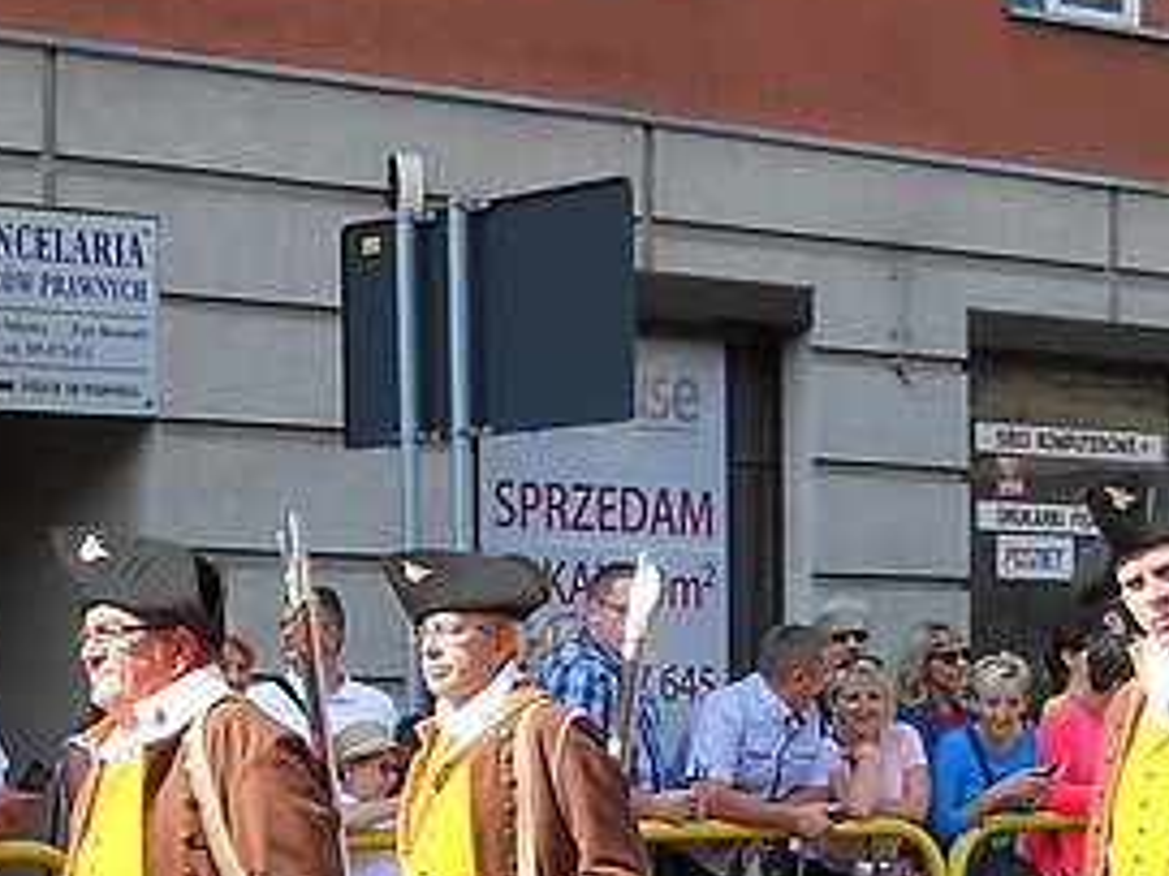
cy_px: 1046
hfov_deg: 14.4
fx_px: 4591
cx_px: 147
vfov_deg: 10.7
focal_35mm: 136
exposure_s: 1/400
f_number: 3.1
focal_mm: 6.72
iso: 80
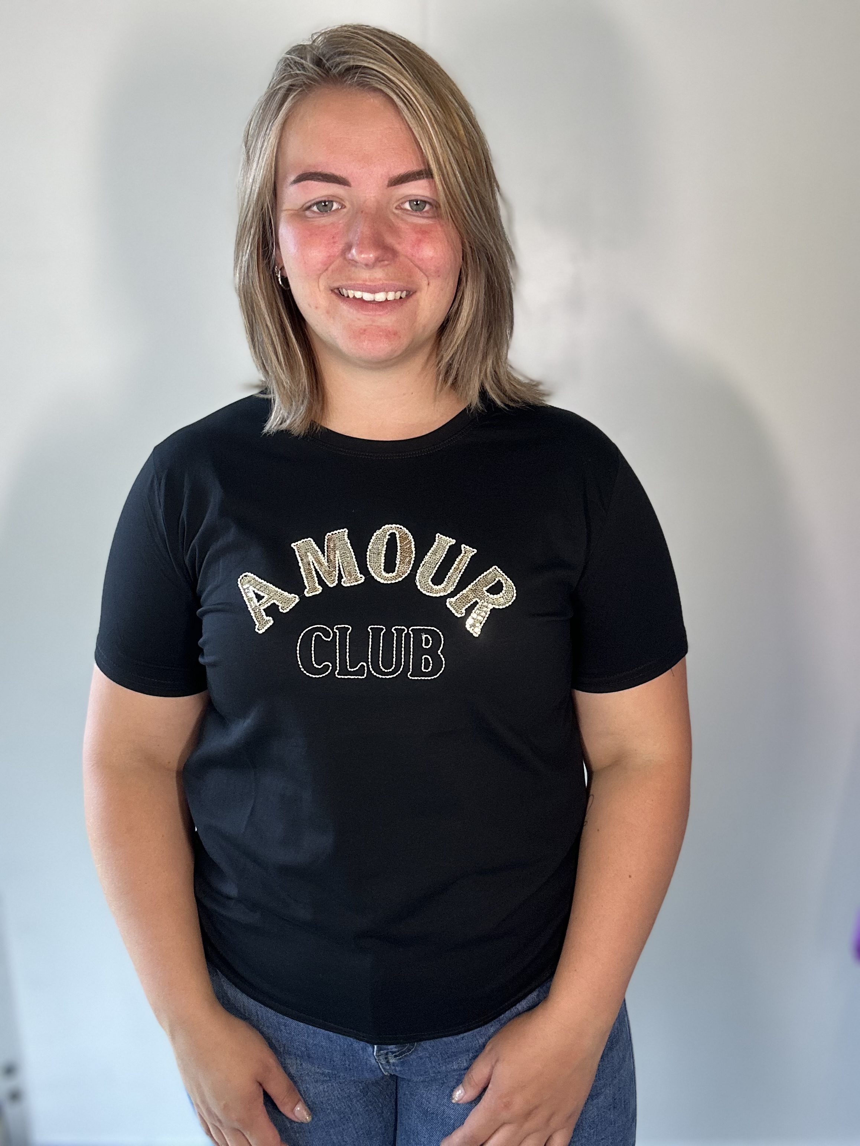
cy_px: 573
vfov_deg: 60.0
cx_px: 430
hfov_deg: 46.8
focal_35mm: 30
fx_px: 994
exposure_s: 1/121
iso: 64
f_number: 1.9
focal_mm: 2.69
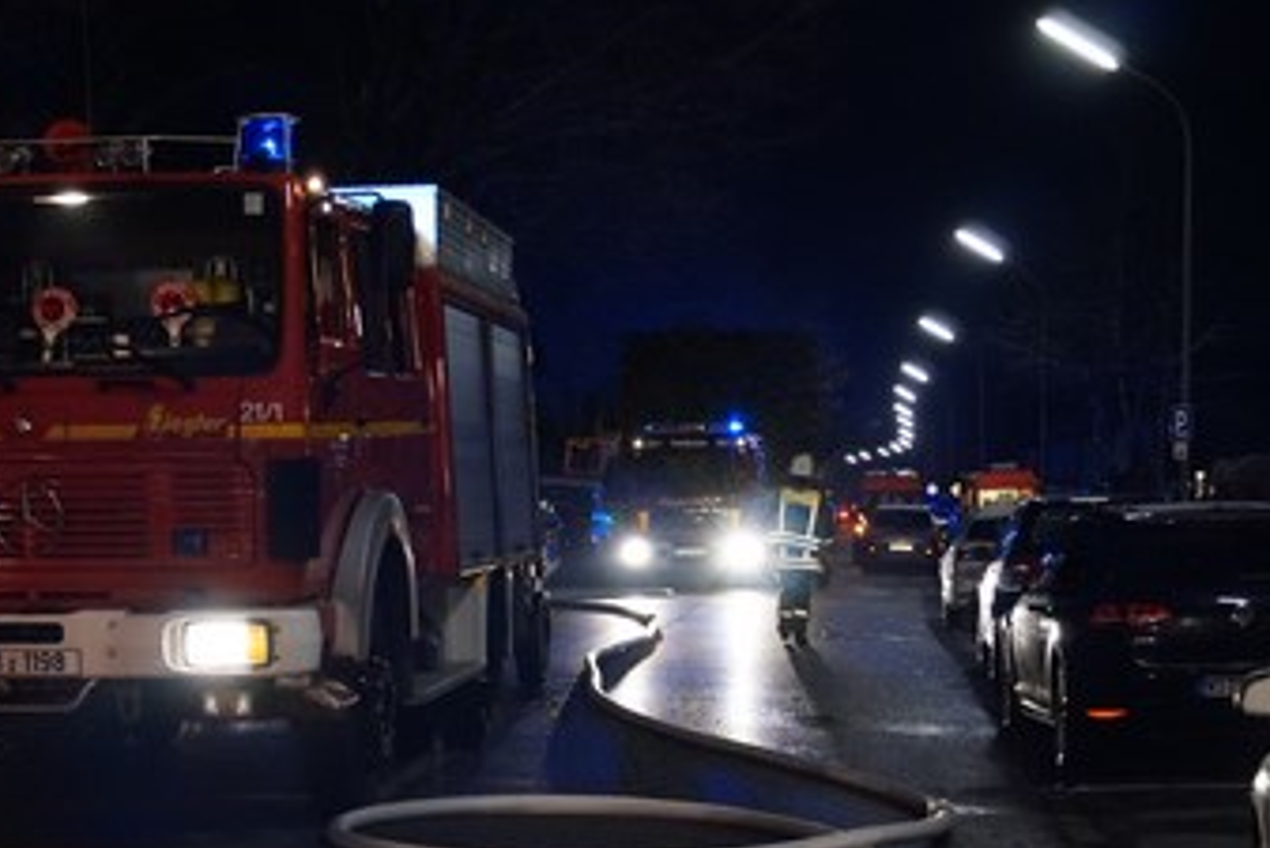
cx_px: 426
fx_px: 2612
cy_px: 637
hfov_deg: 27.2
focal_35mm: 74
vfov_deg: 18.3
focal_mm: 26
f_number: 4.5
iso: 5000
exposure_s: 1/60
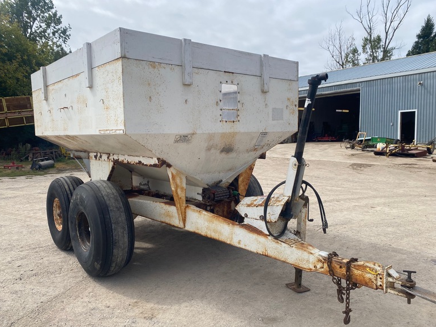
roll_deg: -0.3
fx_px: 340
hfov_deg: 65.3
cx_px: 210
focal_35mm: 27
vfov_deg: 51.4
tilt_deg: -4.2
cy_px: 168
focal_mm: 4.25
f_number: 1.8
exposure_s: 1/3731
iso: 32
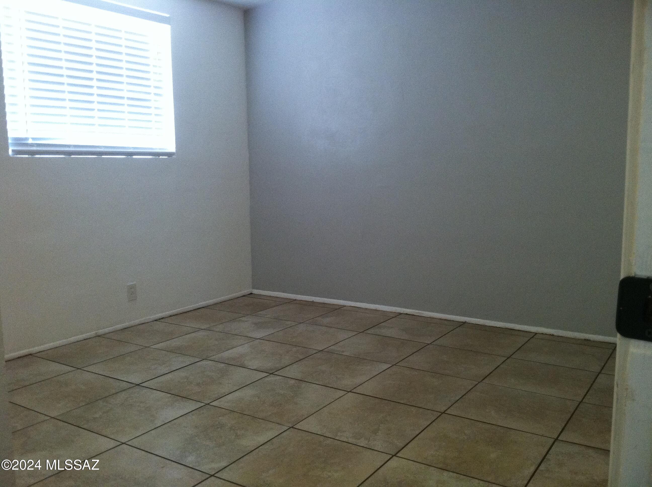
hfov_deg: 52.7
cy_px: 244
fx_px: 658
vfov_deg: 40.6
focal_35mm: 35
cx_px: 326
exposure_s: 1/17
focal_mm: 3.85
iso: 250
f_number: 2.8
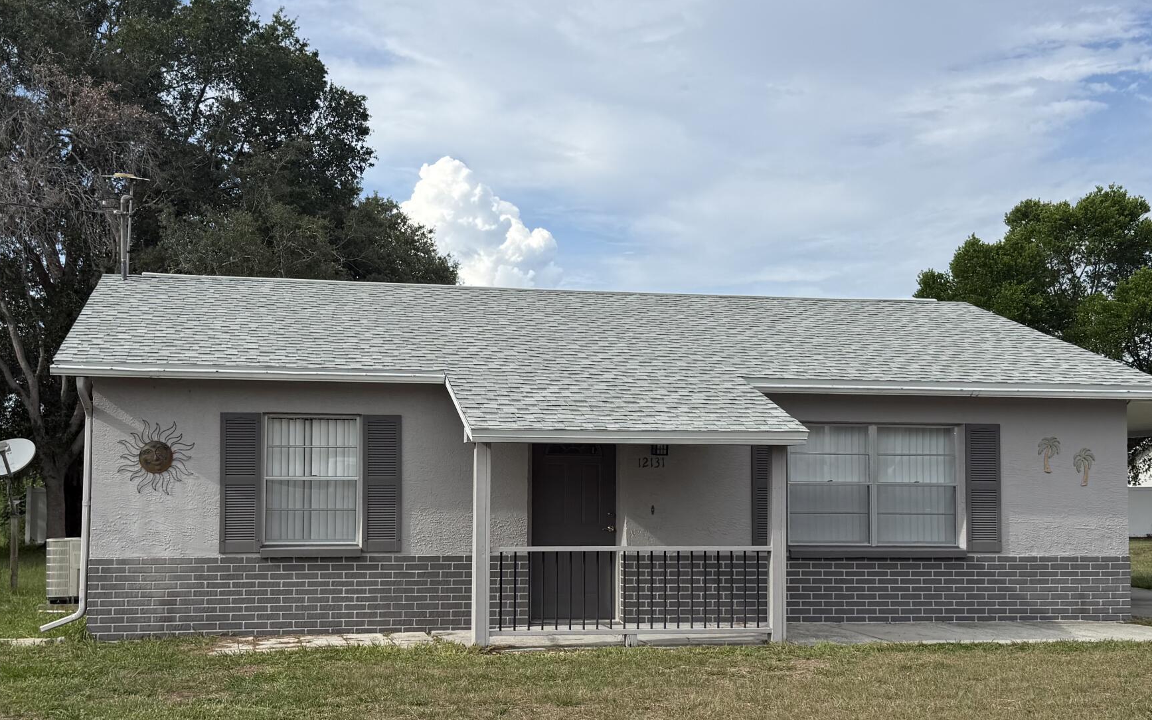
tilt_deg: +3.5
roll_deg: -2.3
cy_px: 426
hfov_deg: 45.2
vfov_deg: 29.1
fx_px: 1381
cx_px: 509
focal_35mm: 44
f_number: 1.78
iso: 80
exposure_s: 1/4975
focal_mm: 6.76
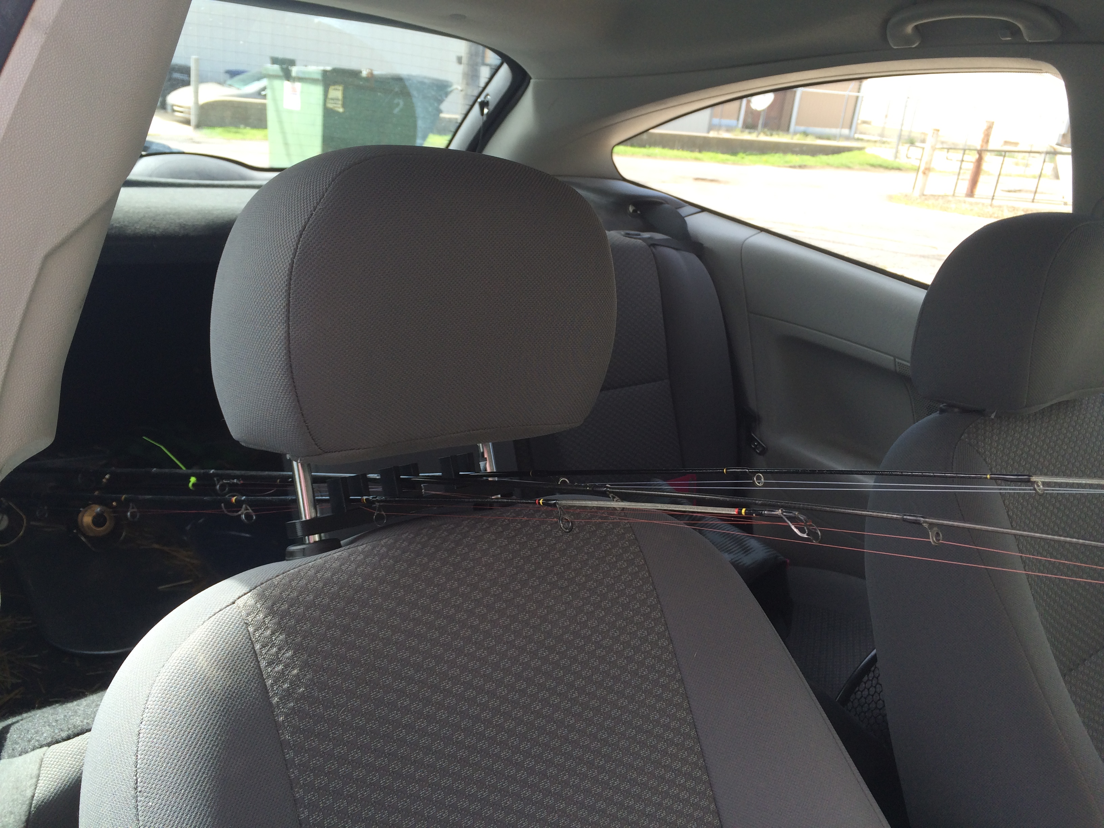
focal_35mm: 29
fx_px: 925
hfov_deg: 61.7
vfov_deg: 48.2
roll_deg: -8.0
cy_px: 414
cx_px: 552
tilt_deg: -20.9
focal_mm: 4.15
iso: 32
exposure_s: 1/342
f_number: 2.2
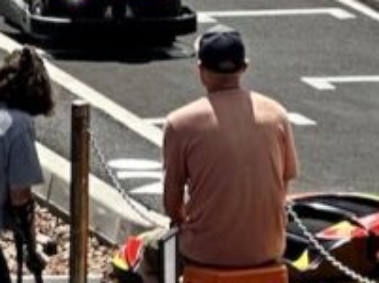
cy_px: 132
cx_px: 505
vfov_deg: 3.8
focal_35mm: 393
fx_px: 4295
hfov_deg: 5.0
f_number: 2.8
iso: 32
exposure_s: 1/686
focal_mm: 9
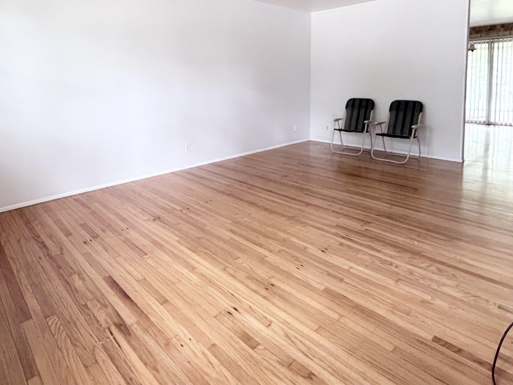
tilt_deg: -5.5
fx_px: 326
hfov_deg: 75.4
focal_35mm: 22
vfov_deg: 58.4
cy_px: 103
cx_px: 200
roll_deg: +3.0
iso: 320
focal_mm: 2.22
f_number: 2.2
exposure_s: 1/60
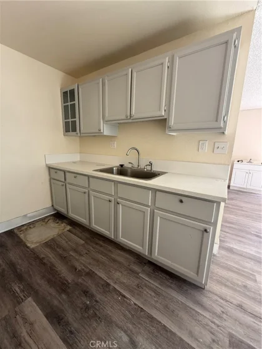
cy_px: 174
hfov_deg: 85.7
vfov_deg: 102.1
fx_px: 141
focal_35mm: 14
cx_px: 131
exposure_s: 1/99
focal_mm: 2.22
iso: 125
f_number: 2.2
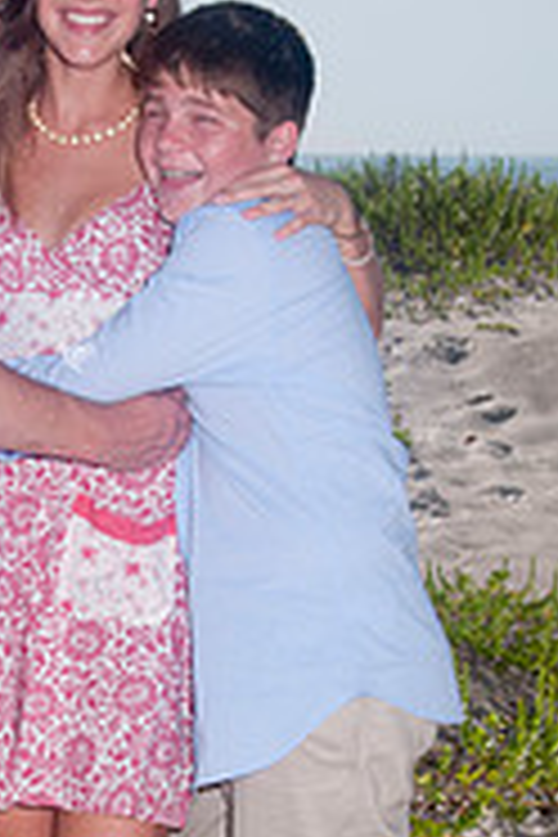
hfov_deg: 11.7
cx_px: 79
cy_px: 558
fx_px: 2697
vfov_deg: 17.6
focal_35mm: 116
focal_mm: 32
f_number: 13
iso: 100
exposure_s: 1/250
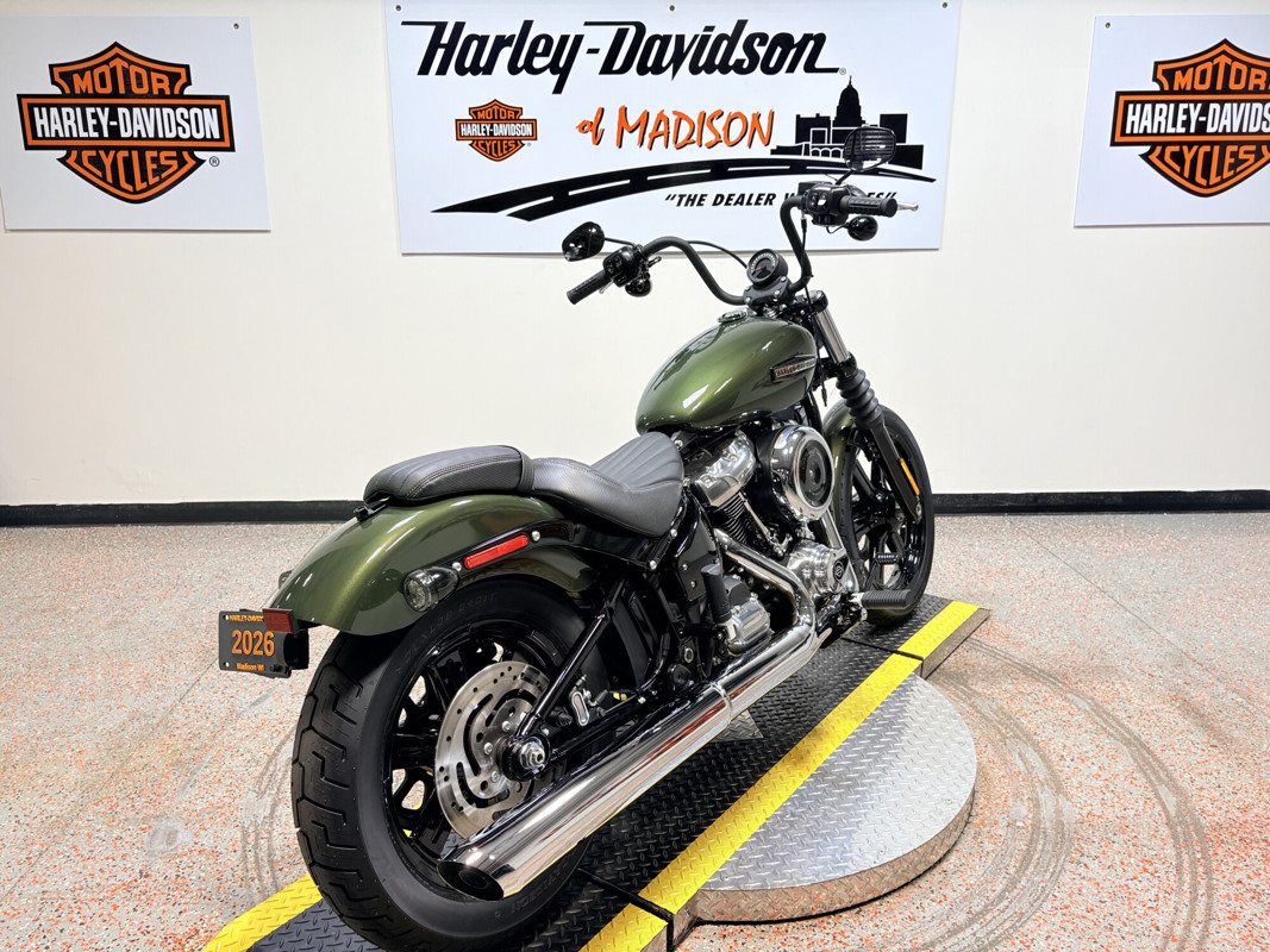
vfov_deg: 53.1
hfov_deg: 67.3
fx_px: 954
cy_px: 476
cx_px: 635
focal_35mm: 26
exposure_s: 1/120
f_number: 1.6
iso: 40
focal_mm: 5.96
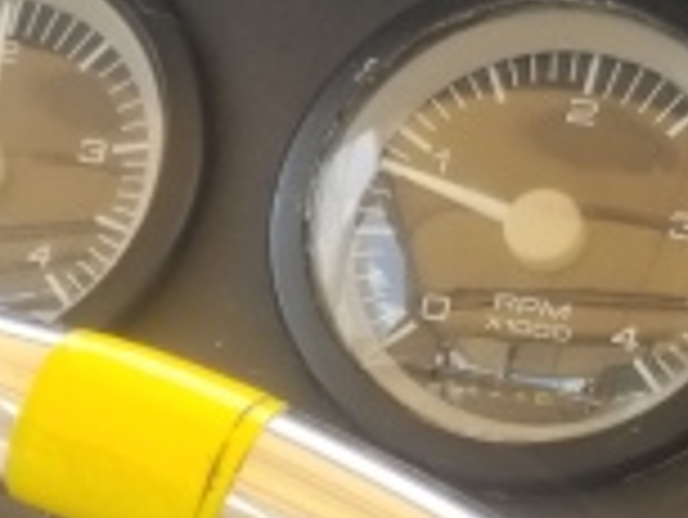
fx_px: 2705
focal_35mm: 136
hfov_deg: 14.5
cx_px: 216
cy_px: 360
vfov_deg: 10.9
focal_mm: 4.25
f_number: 1.7
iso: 50
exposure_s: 1/211
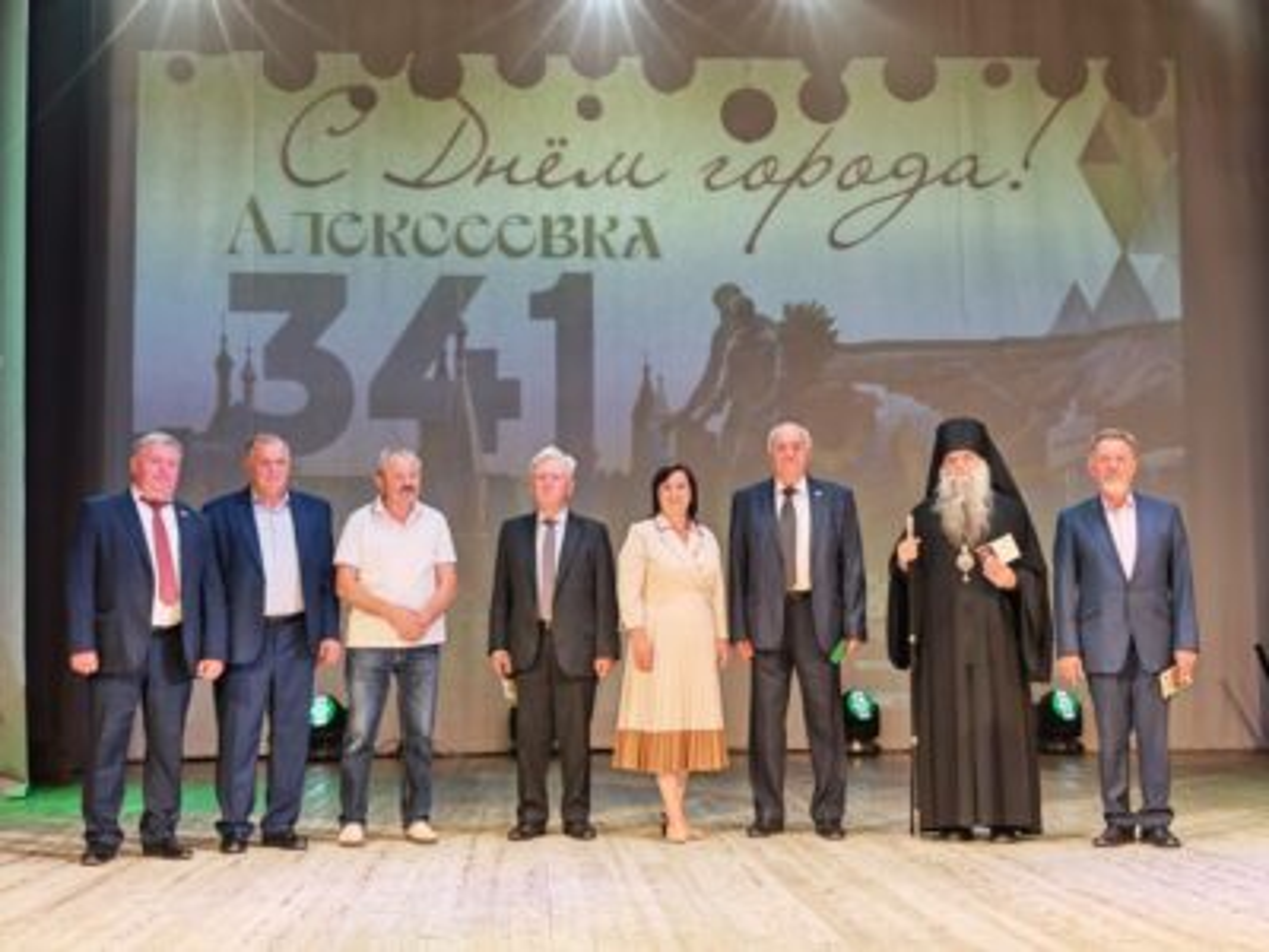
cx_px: 634
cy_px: 476
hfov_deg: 39.7
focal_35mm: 48
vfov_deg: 30.3
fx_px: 1760
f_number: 2
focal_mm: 6.83
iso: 160
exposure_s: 1/200
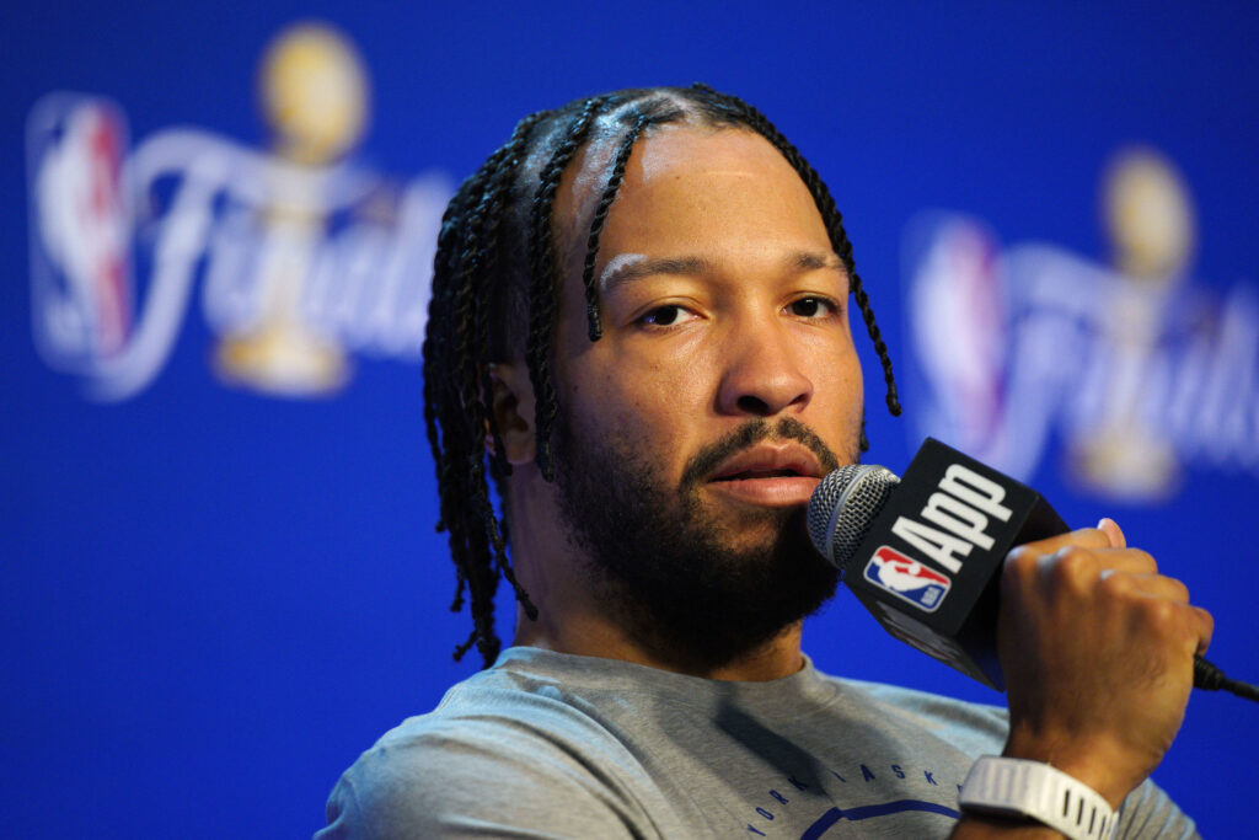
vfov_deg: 4.6
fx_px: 10492
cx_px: 630
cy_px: 420
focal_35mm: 300
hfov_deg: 6.9
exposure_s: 1/320
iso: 1600
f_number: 2.8
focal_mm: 300
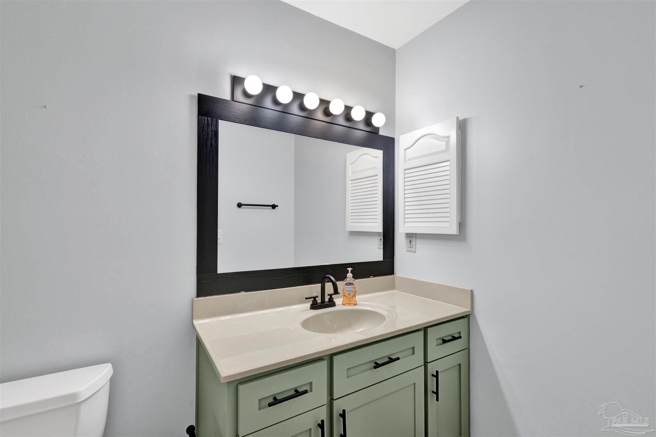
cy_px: 218
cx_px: 328
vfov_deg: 75.5
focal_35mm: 16
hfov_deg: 98.5
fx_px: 282
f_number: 11
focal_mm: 15.5
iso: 400
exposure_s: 1/6
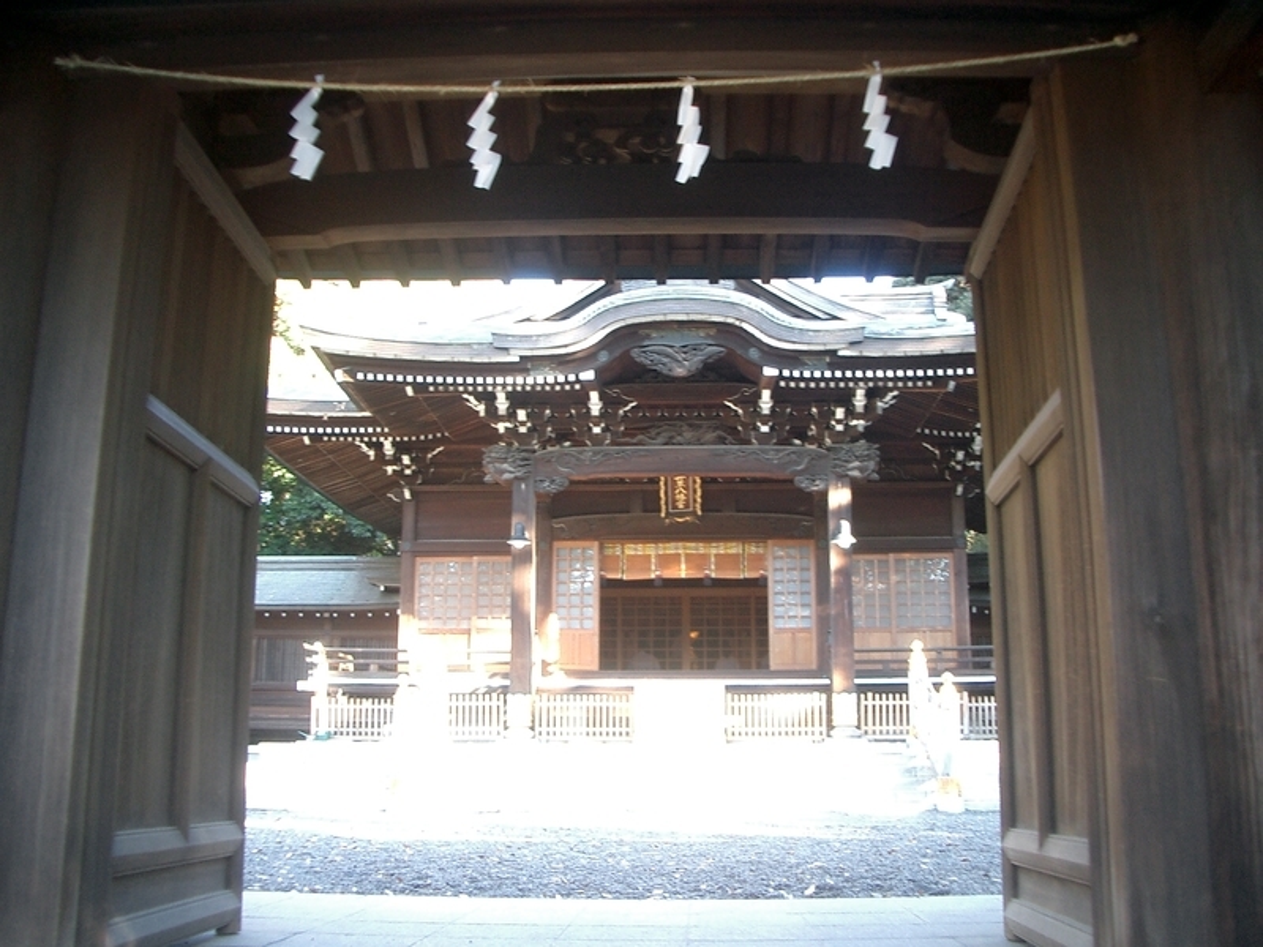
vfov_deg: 40.7
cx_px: 632
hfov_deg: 52.6
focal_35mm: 35
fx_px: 1277
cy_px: 474
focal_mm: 5.8
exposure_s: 1/25
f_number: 2.6
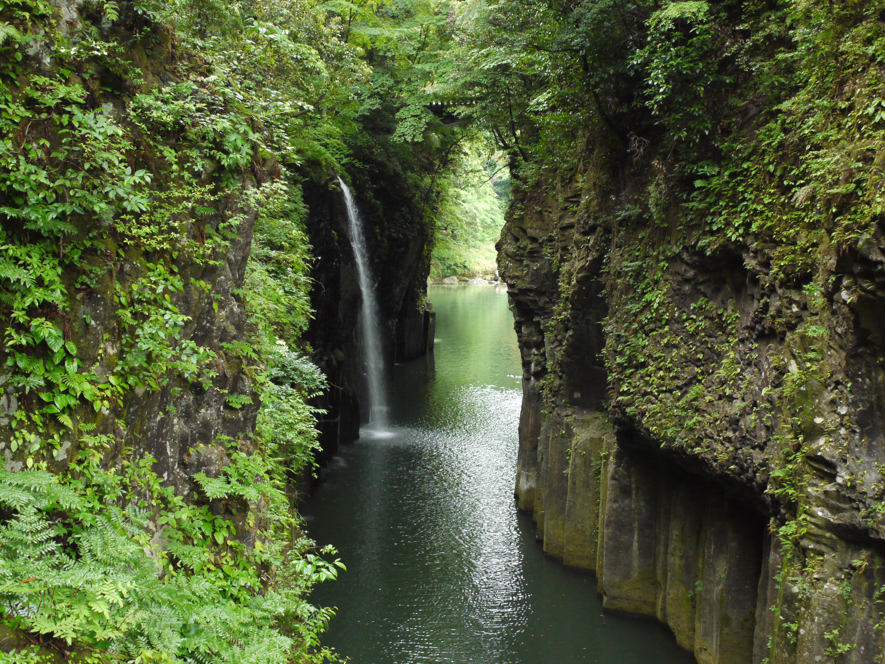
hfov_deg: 44.8
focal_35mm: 42
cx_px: 442
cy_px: 332
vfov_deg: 34.3
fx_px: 1074
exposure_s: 1/80
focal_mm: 21
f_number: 4.5
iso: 800
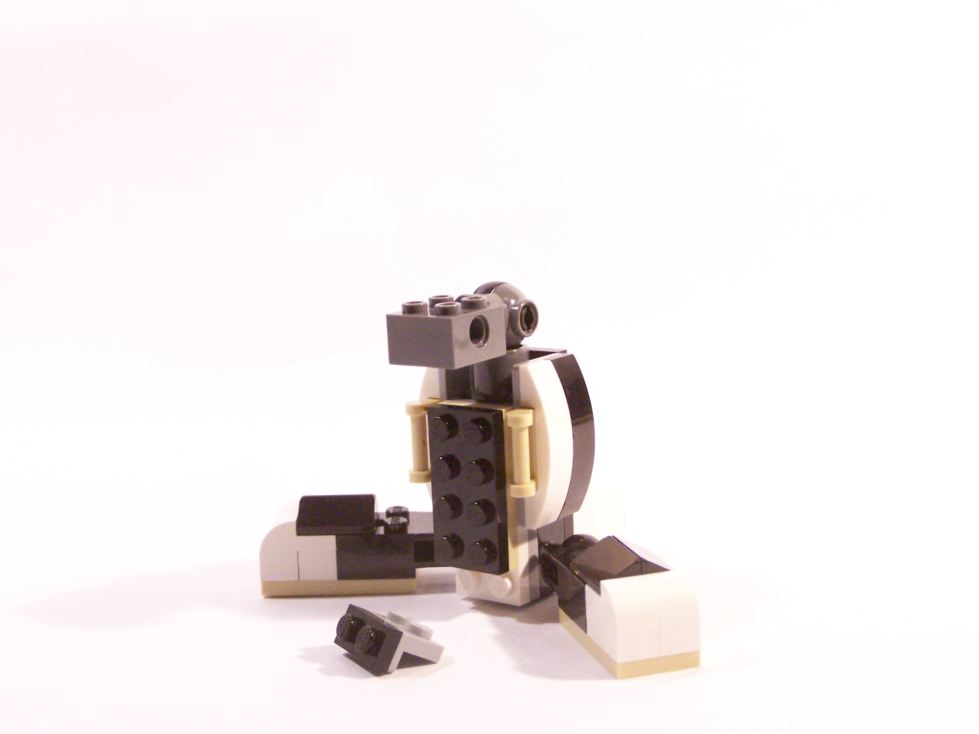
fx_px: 1669
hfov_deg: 32.7
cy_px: 367
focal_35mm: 59
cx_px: 490
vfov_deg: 24.8
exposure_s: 1/30
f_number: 3.6
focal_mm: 9.8
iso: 400
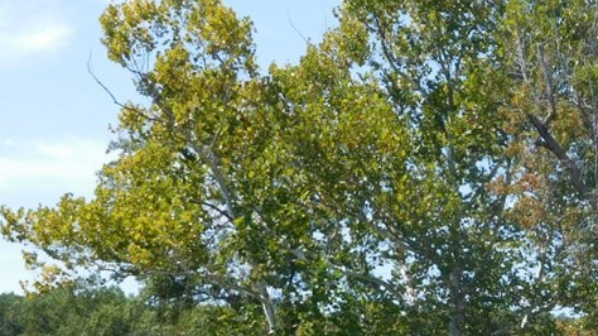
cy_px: 345
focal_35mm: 106
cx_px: 583
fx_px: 1680
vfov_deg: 11.3
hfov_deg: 19.7
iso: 125
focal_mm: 8
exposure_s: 1/640
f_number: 4
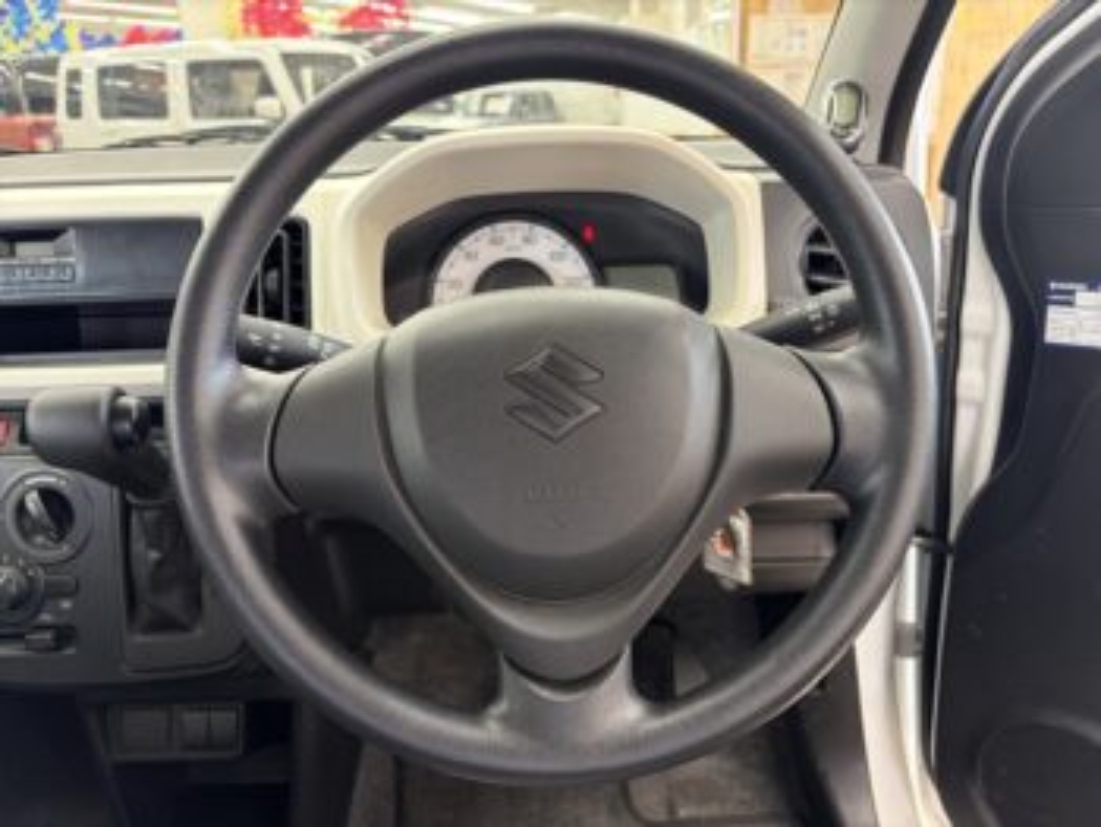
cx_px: 550
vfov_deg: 53.1
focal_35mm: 26
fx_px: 828
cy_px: 414
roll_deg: +1.8
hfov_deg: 67.3
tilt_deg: -19.6
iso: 125
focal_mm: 5.96
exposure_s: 1/50
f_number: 1.6
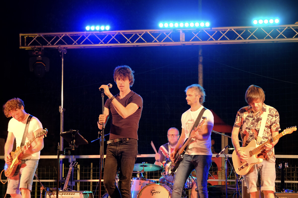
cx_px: 149
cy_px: 99
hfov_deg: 24.5
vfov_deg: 16.5
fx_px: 687
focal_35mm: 83
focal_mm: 55
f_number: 4.5
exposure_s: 1/60
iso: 3200
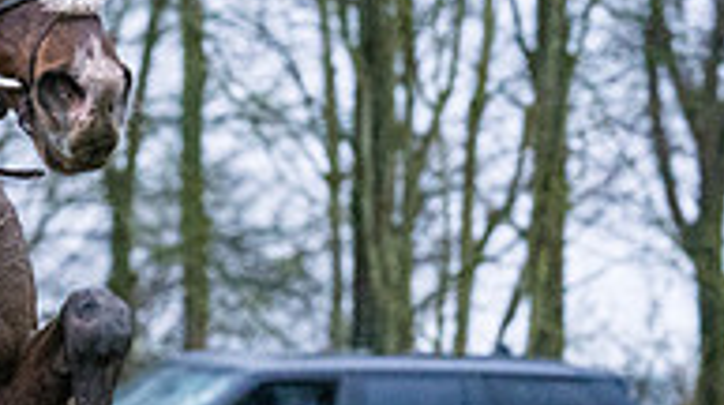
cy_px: 212
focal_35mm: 588
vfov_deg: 2.1
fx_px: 11274
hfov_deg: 3.7
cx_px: -246
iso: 5000
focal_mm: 135
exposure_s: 1/640
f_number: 5
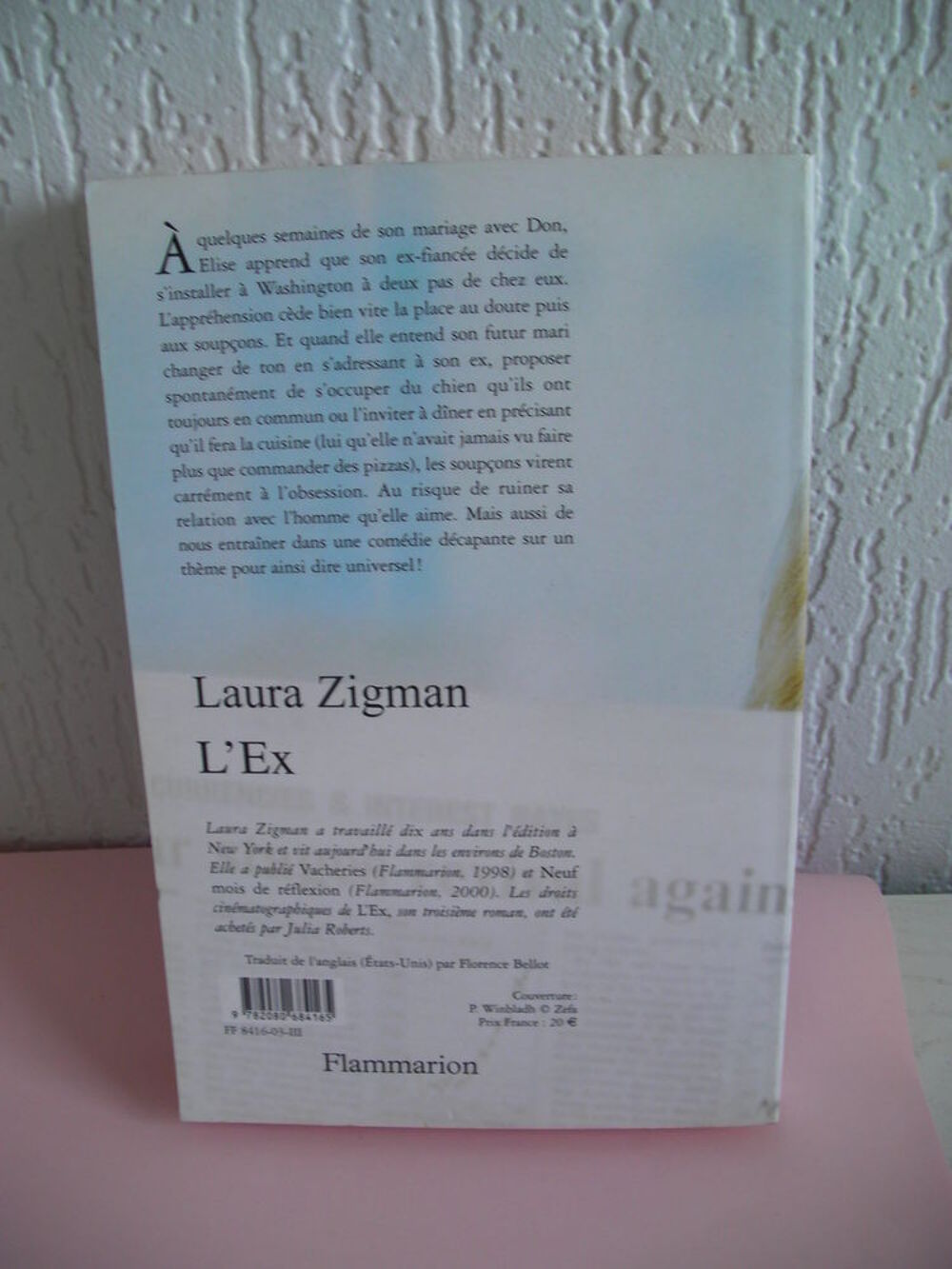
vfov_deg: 49.0
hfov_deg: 37.7
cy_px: 634
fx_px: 1393
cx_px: 476
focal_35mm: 38
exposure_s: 1/30
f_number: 3.5
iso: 54
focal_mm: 6.3
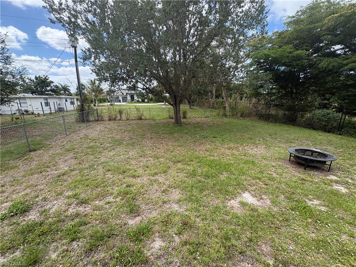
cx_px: 178
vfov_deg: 85.7
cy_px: 134
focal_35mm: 14
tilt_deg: -12.2
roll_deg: +1.1
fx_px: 144
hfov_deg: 102.1
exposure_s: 1/615
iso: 40
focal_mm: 2.22
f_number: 2.2
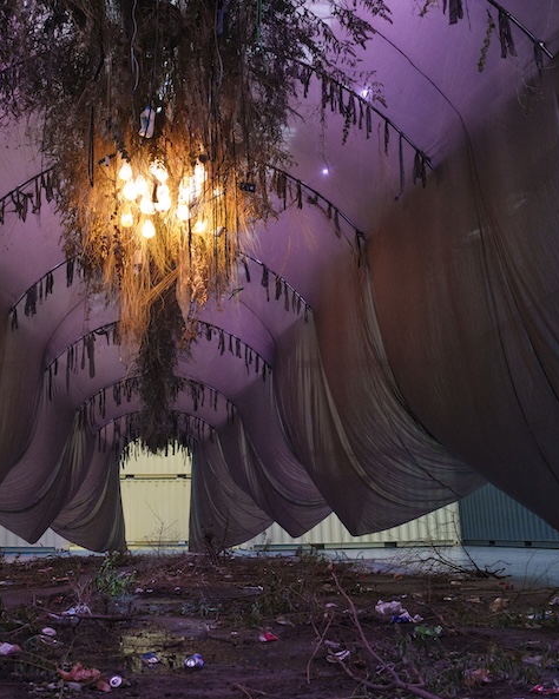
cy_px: 308
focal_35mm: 38
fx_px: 786
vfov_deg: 47.9
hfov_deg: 38.6
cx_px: 173
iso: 4000
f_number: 5
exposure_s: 1/100
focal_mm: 24
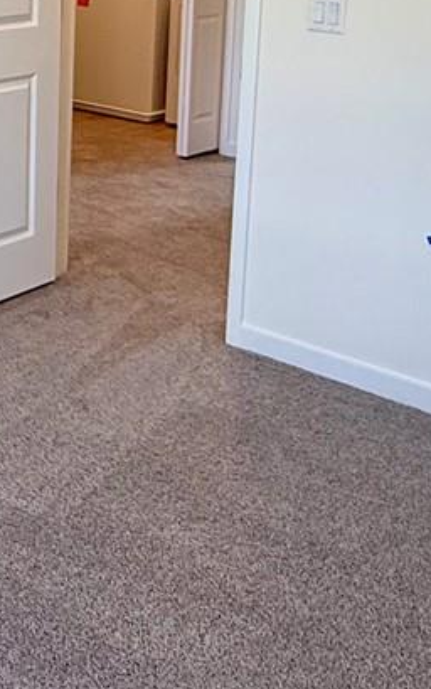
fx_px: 1089
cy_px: 83
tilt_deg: -9.4
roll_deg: -1.1
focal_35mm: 58
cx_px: 44
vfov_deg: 33.4
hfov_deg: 21.9
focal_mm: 2.22
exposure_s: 1/120
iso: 160
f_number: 2.2
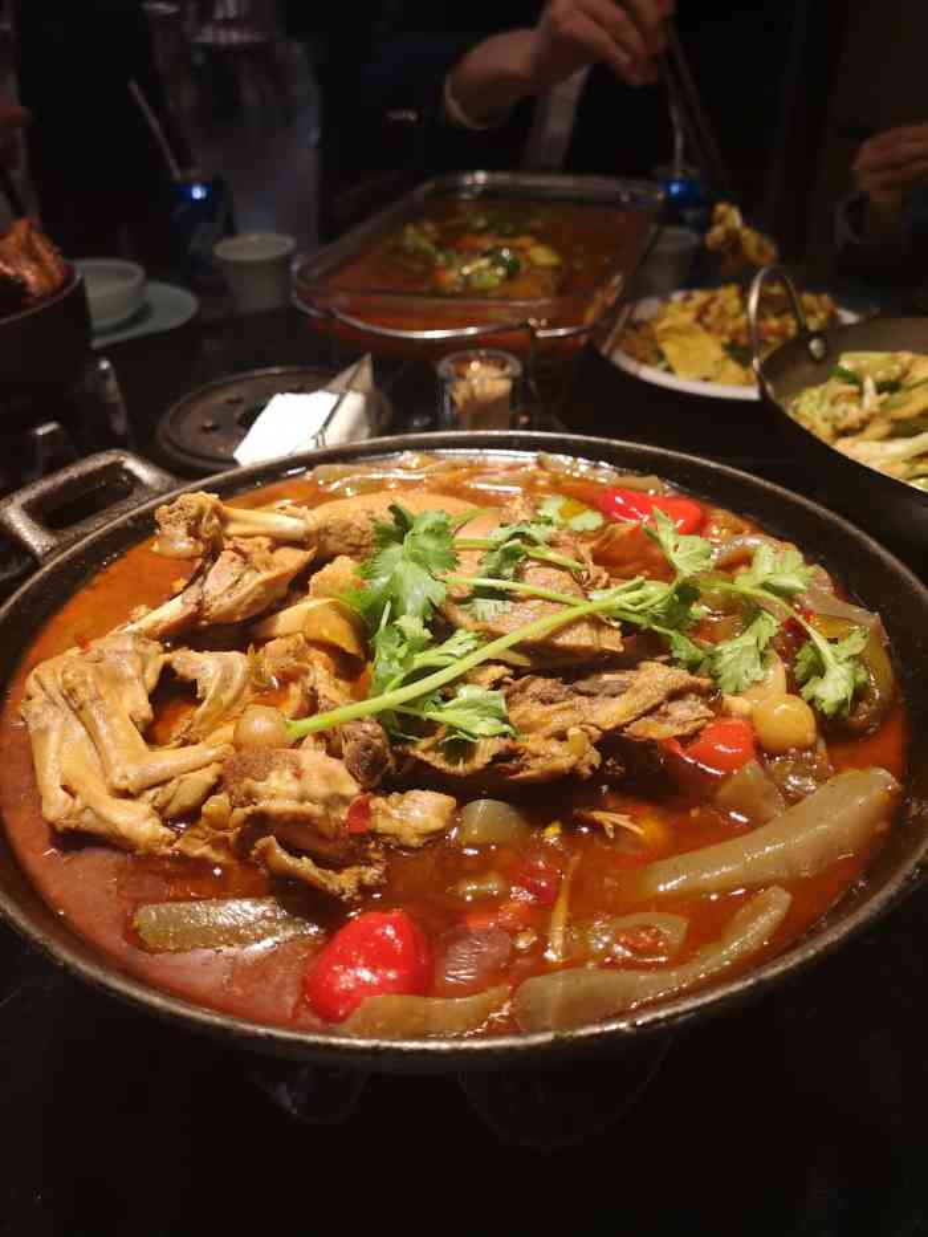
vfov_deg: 65.3
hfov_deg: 51.4
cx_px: 464
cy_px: 618
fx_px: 965
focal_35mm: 27
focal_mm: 3.95
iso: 320
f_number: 1.8
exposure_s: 1/100
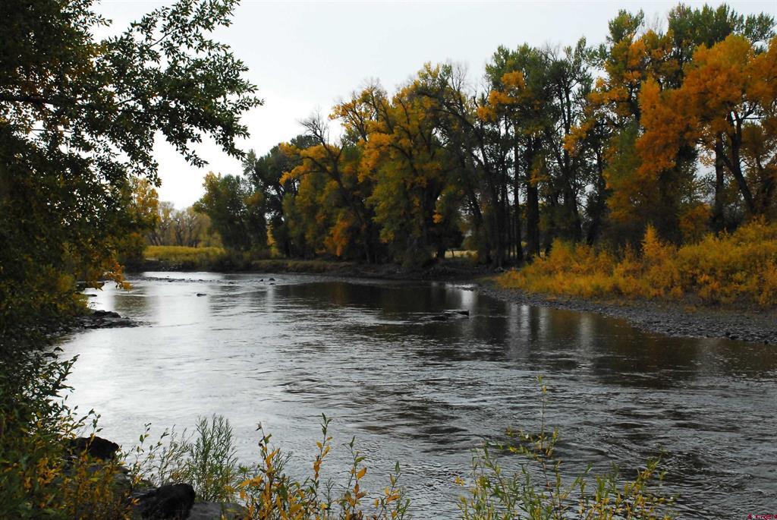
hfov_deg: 37.8
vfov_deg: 25.8
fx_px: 1134
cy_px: 260
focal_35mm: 52
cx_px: 388
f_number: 10
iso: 1600
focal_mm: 35
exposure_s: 1/400
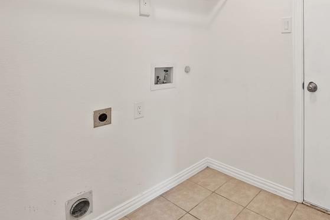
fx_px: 202
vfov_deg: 53.9
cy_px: 48
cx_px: 217
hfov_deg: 76.3
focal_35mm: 22
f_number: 9
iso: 640
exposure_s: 1/1.67
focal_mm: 12
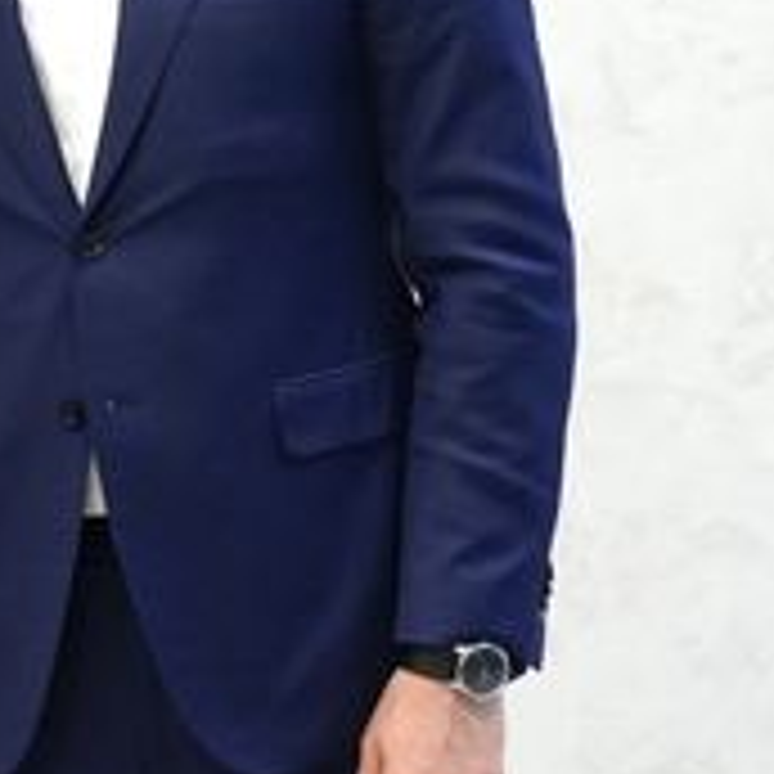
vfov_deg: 10.4
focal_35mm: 166
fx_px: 4199
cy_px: 9
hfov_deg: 10.4
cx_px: 7
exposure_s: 1/160
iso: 3200
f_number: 5.6
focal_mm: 32
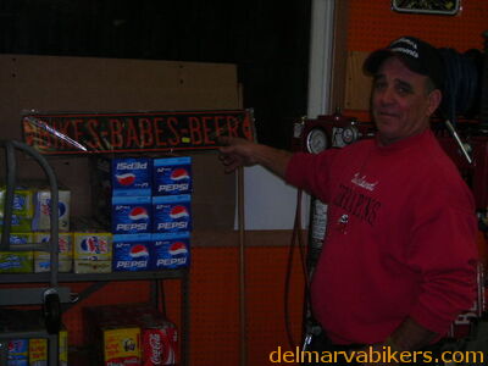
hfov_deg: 25.3
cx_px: 244
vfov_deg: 19.1
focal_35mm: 77
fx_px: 1086
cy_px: 183
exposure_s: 1/60.1
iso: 86
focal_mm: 12.7
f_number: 4.2
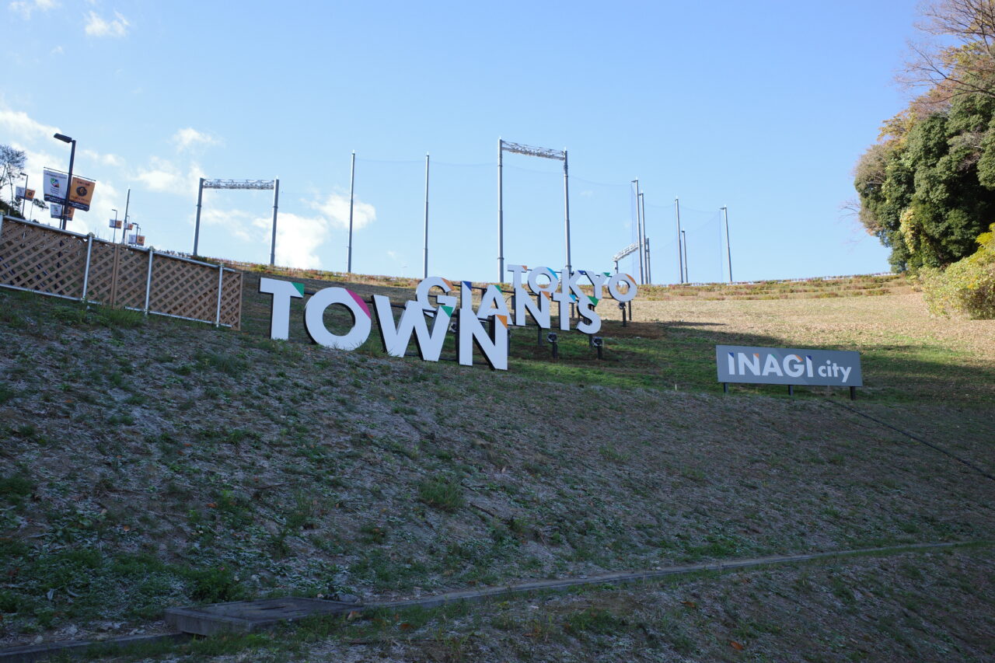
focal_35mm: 28
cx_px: 498
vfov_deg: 46.4
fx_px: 774
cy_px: 332
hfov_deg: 65.5
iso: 200
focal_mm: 18.3
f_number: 4.5
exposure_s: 1/320
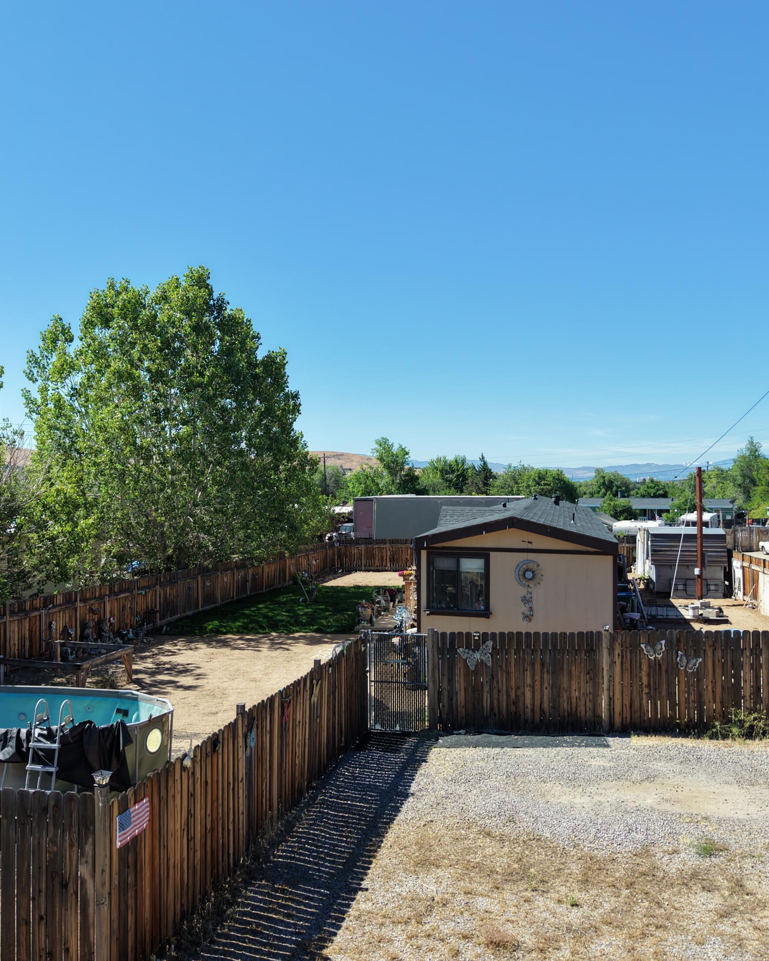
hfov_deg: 45.8
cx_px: 354
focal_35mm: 32
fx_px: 910
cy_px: 473
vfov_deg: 55.7
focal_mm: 8.67
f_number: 1.8
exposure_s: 1/4000
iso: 240
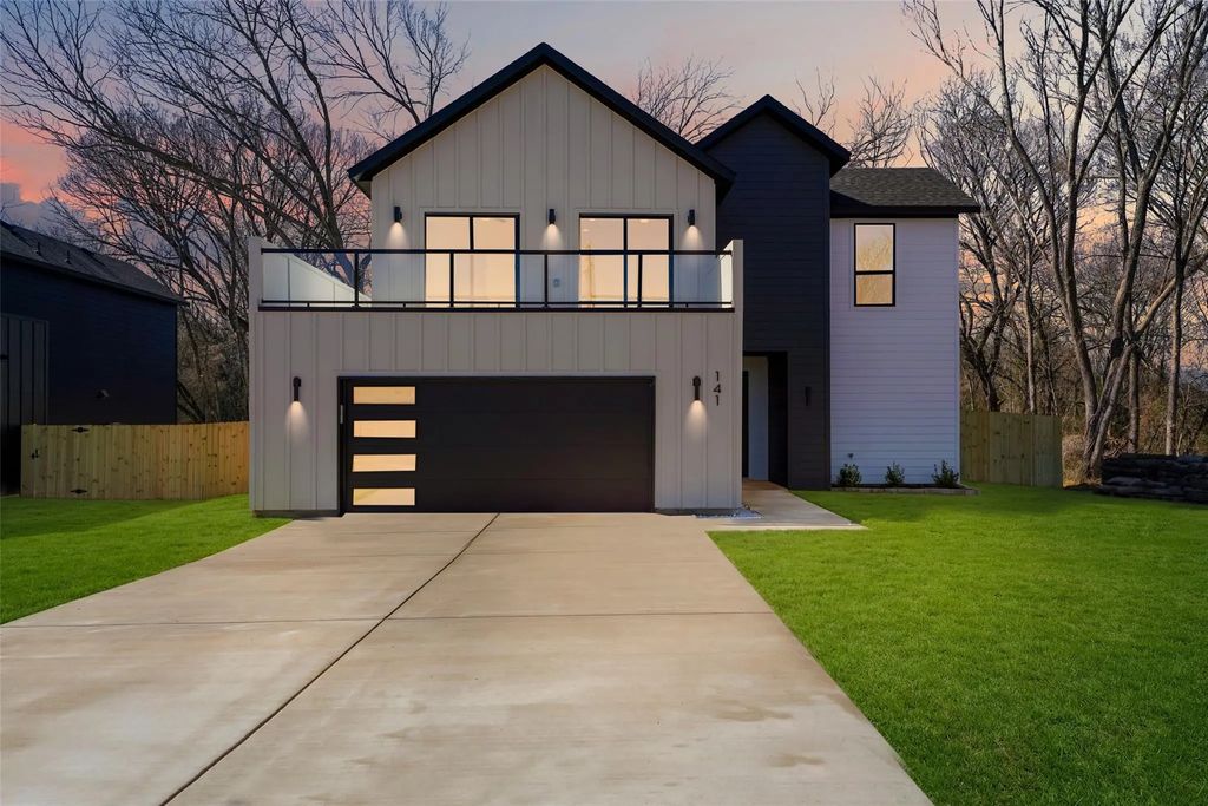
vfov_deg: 53.1
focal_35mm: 24
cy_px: 403
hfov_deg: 73.7
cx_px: 604
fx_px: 805
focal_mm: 24
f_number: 9
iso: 640
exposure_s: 1/1250
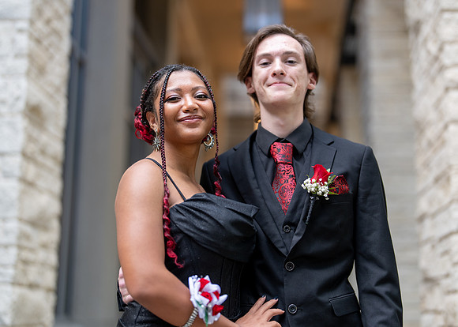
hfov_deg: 35.5
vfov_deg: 25.8
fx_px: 715
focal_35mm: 55
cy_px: 166
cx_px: 256
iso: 160
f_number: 1.2
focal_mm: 50
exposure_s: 1/400
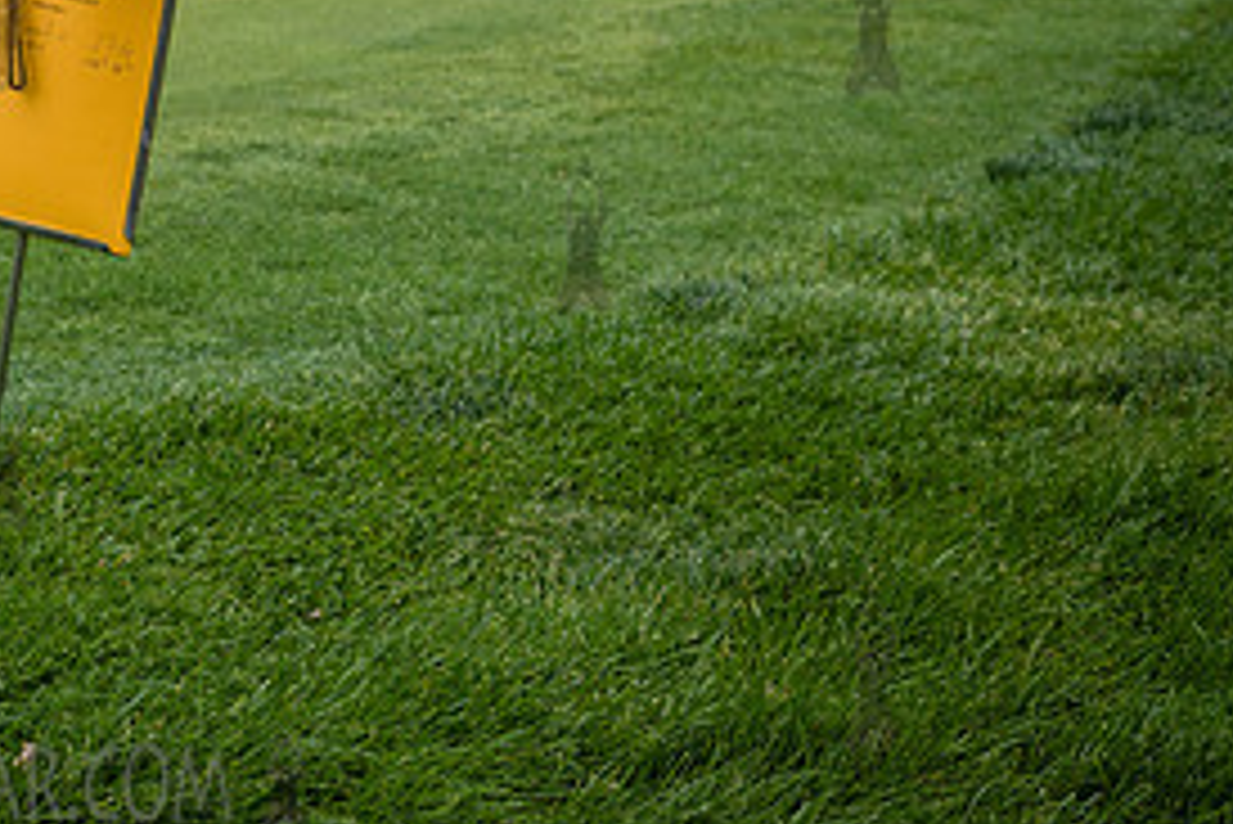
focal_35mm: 74
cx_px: 0
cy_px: 16
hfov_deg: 25.9
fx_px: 2536
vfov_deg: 18.0
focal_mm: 35
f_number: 5.6
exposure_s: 1/800
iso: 200
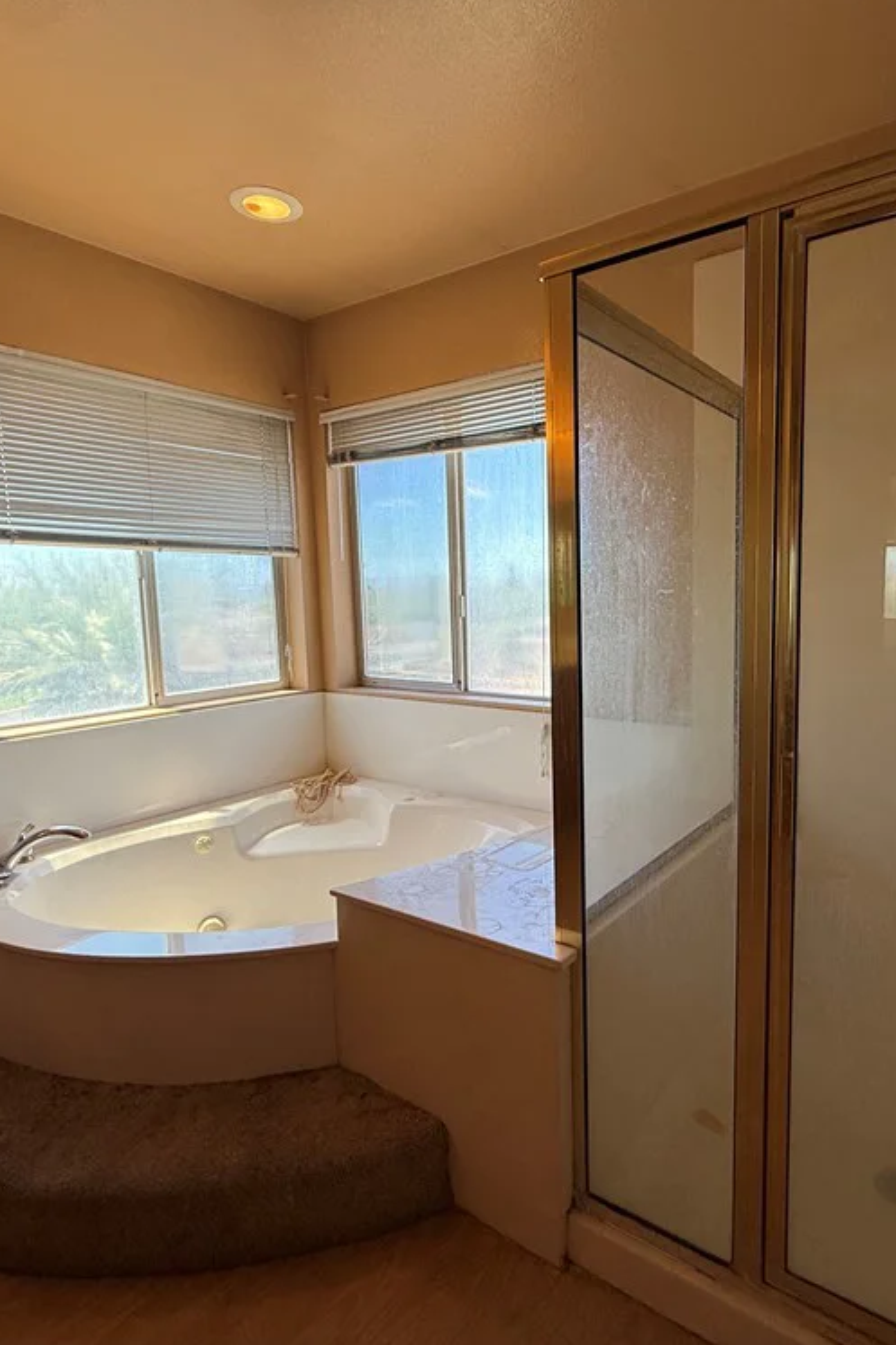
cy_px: 674
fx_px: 747
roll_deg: +1.4
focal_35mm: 20
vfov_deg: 84.0
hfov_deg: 61.4
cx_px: 534
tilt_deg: -5.9
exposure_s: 1/205
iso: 50
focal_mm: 2.22
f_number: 2.2
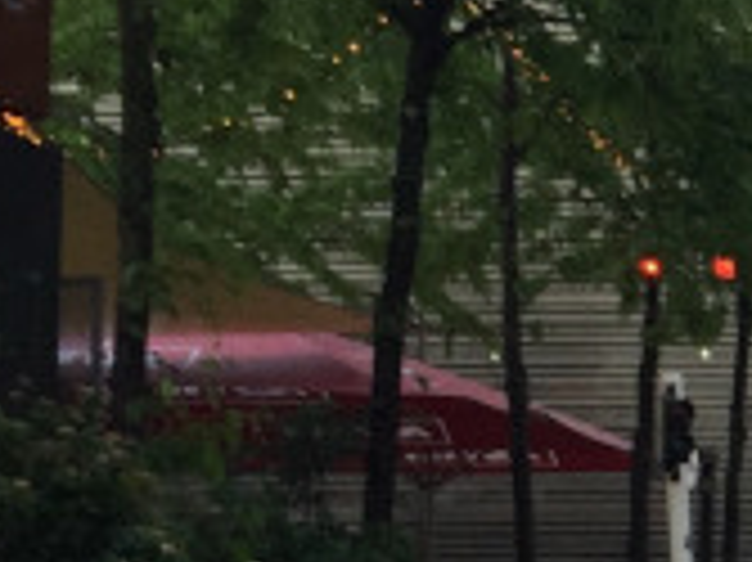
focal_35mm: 139
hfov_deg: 12.6
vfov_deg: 10.5
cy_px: 674
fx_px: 3017
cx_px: 1450
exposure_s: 1/276
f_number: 2.2
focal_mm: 4.15
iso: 32
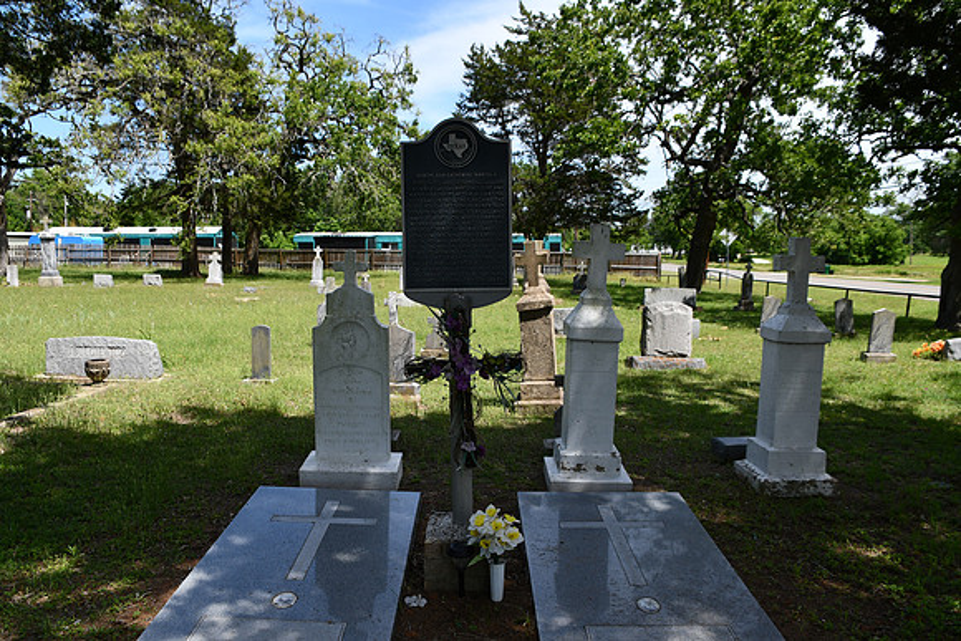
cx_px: 480
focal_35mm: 27
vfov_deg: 48.0
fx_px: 721
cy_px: 320
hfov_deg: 67.4
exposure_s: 1/250
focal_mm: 18
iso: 110
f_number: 8
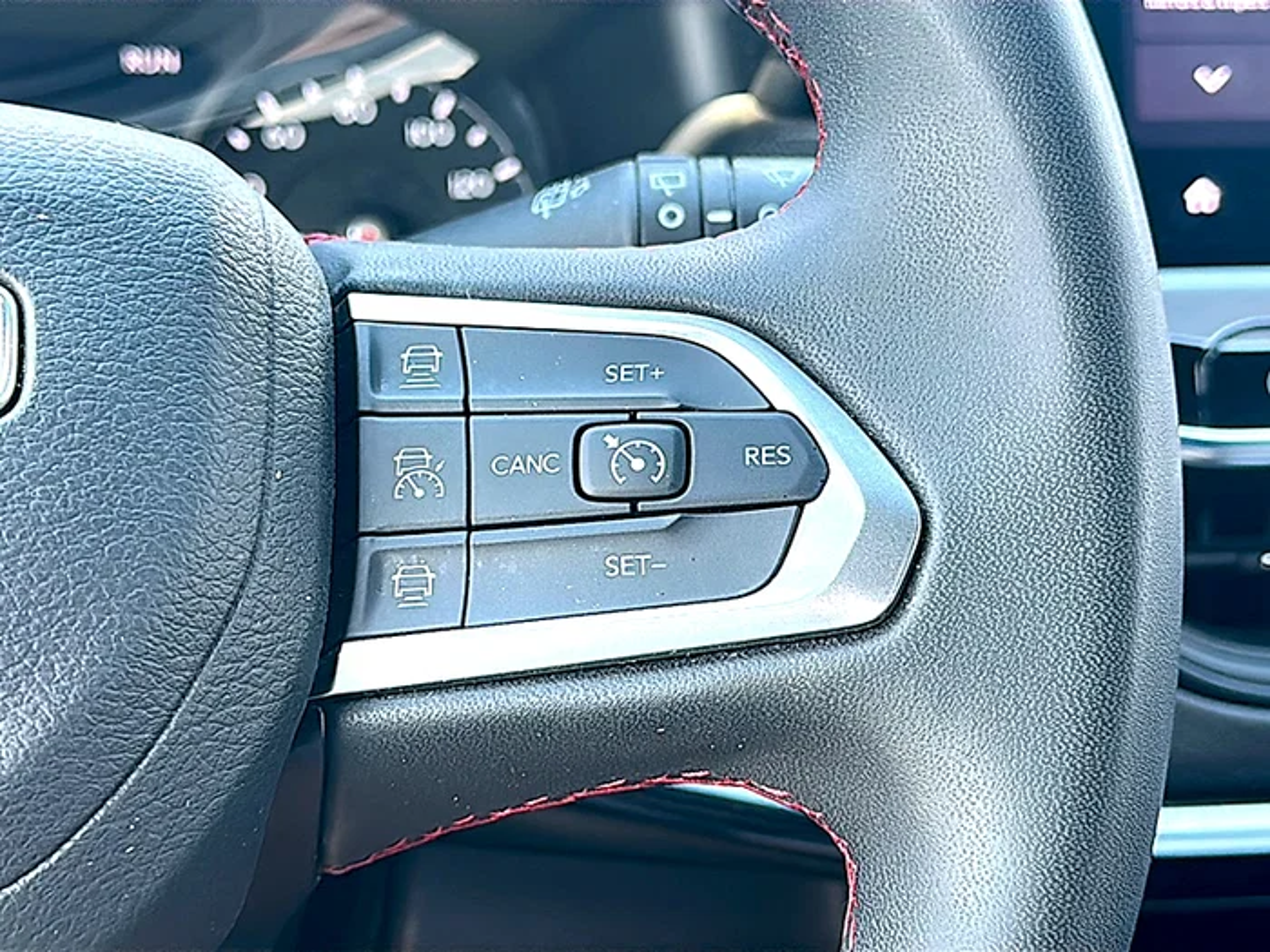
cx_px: 635
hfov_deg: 38.2
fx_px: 1834
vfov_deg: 29.1
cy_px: 476
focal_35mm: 50
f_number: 1.78
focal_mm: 6.86
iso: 64
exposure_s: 1/99
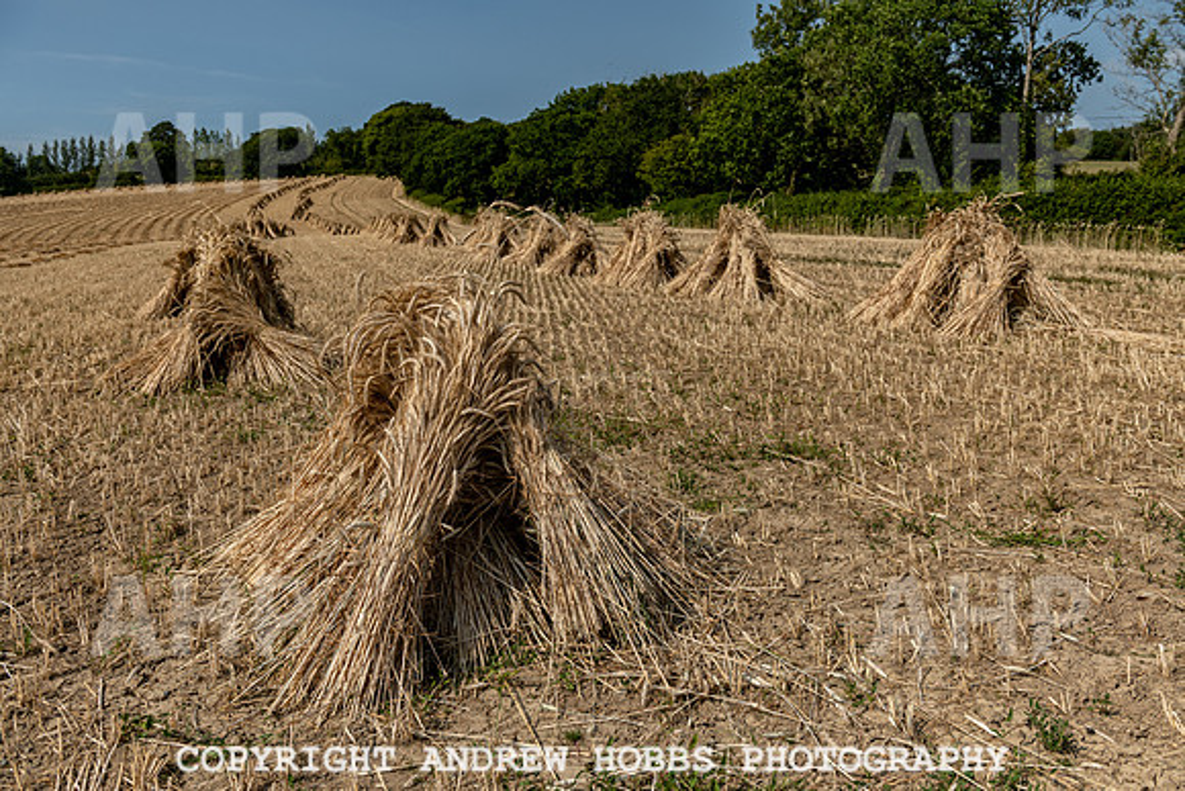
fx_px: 1021
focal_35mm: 31
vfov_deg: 42.3
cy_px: 396
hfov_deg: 60.3
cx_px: 592
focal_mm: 31
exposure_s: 1/1600
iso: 180
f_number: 6.3
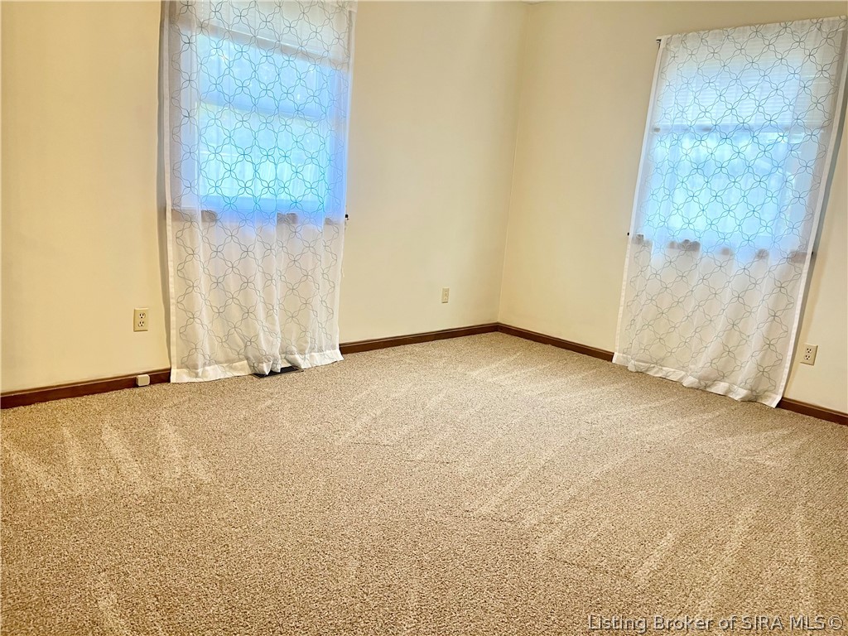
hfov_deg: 67.3
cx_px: 424
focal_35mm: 26
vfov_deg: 53.1
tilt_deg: -10.9
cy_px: 318
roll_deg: -3.8
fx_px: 637
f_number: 1.6
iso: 80
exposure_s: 1/60
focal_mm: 5.1
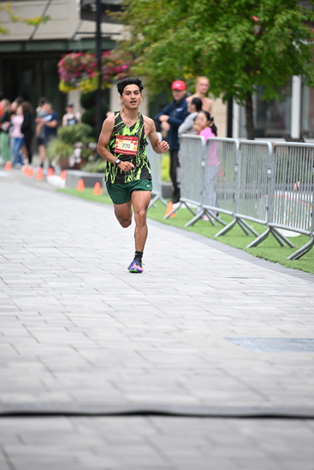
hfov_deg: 7.2
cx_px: 157
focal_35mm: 190
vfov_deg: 10.8
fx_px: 2484
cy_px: 235
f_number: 2.8
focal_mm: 190
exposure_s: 1/800
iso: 1600
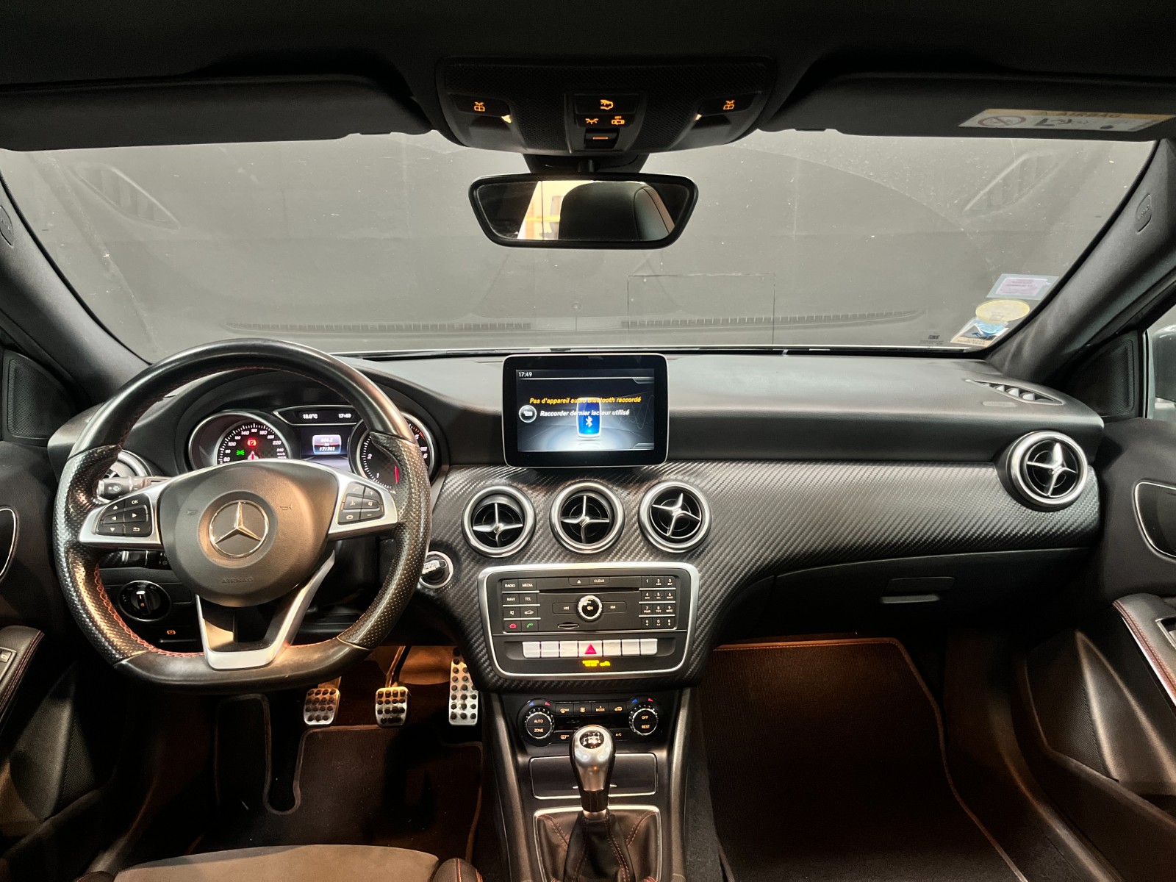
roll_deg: +1.1
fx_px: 883
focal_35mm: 26
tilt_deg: -13.6
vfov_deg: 53.1
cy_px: 441
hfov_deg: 67.3
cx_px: 588
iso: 500
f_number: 1.6
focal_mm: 5.1
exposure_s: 1/25
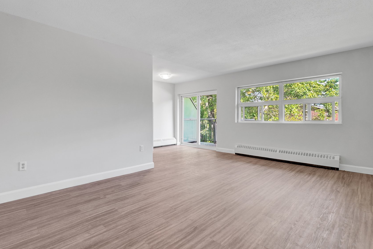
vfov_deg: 68.2
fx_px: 184
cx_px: 172
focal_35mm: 18
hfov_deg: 90.7
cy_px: 117
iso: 400
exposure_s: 1/30
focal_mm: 14.6
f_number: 8
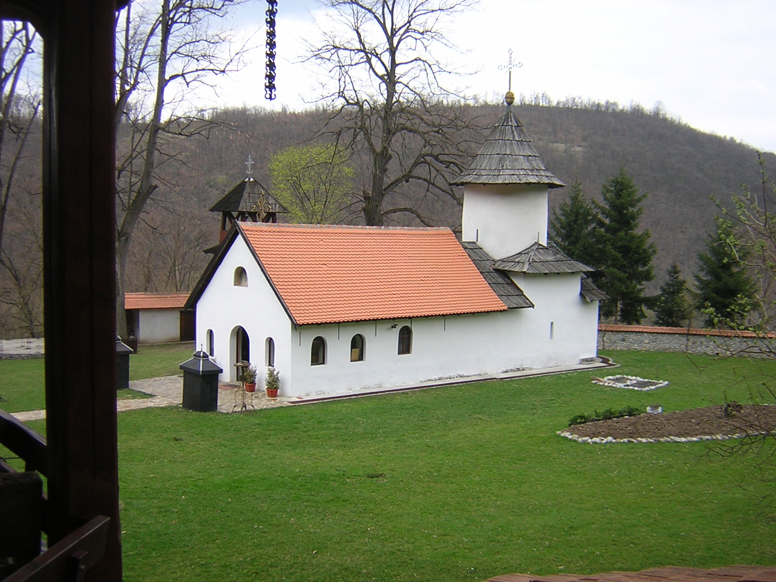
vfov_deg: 39.7
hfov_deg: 51.4
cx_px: 388
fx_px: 807
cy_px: 291
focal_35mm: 36
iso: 100
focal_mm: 4.7
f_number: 2.6
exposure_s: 1/115
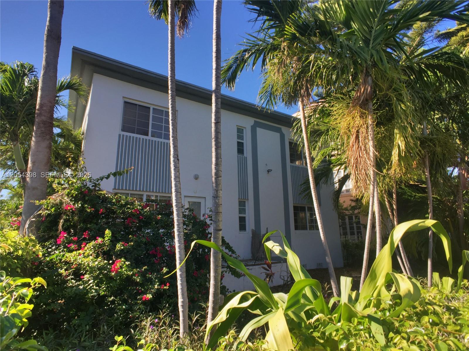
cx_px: 234
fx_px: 393
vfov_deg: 48.2
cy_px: 176
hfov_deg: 61.7
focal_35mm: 29
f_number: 2.2
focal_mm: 4.15
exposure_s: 1/2326
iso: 32
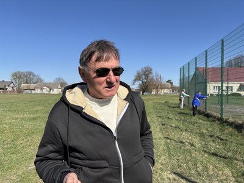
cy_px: 92
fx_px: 183
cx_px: 122
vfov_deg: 53.1
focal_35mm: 26
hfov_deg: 67.3
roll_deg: +0.2
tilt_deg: +0.6
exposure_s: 1/3205
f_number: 1.6
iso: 50
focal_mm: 5.96
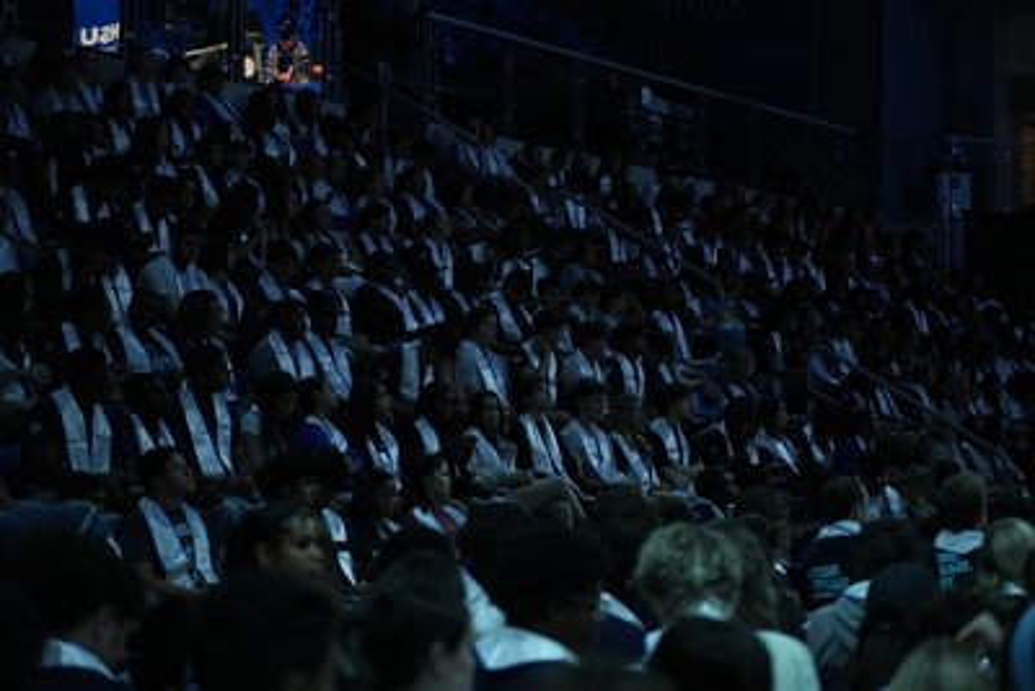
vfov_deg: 18.2
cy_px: 346
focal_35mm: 75
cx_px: 518
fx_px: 2157
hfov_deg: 27.0
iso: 2500
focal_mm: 75
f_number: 2.8
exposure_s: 1/535
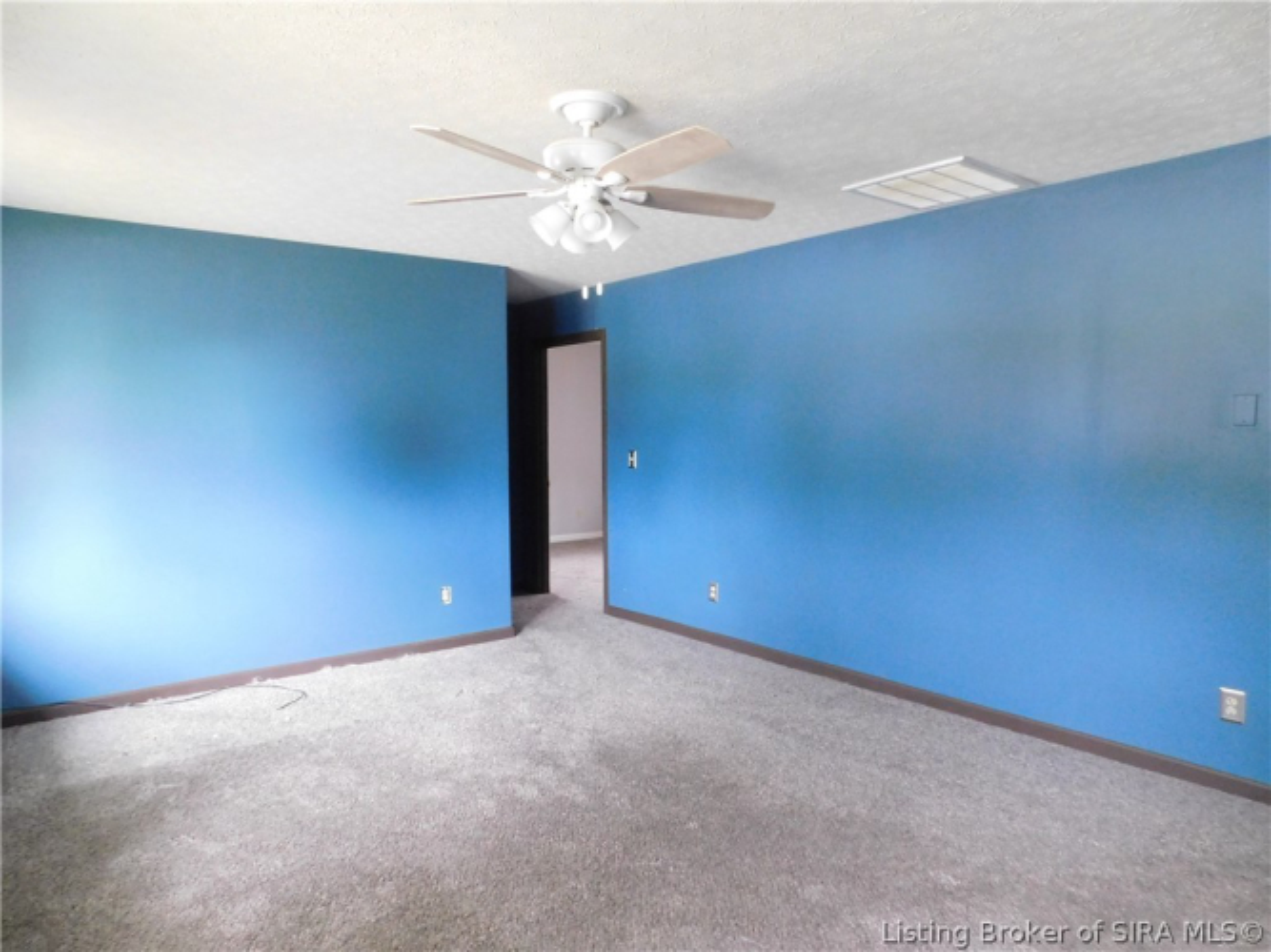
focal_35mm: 23
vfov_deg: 58.9
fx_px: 844
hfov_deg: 73.9
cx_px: 636
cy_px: 476
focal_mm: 4
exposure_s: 1/8
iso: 560
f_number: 3
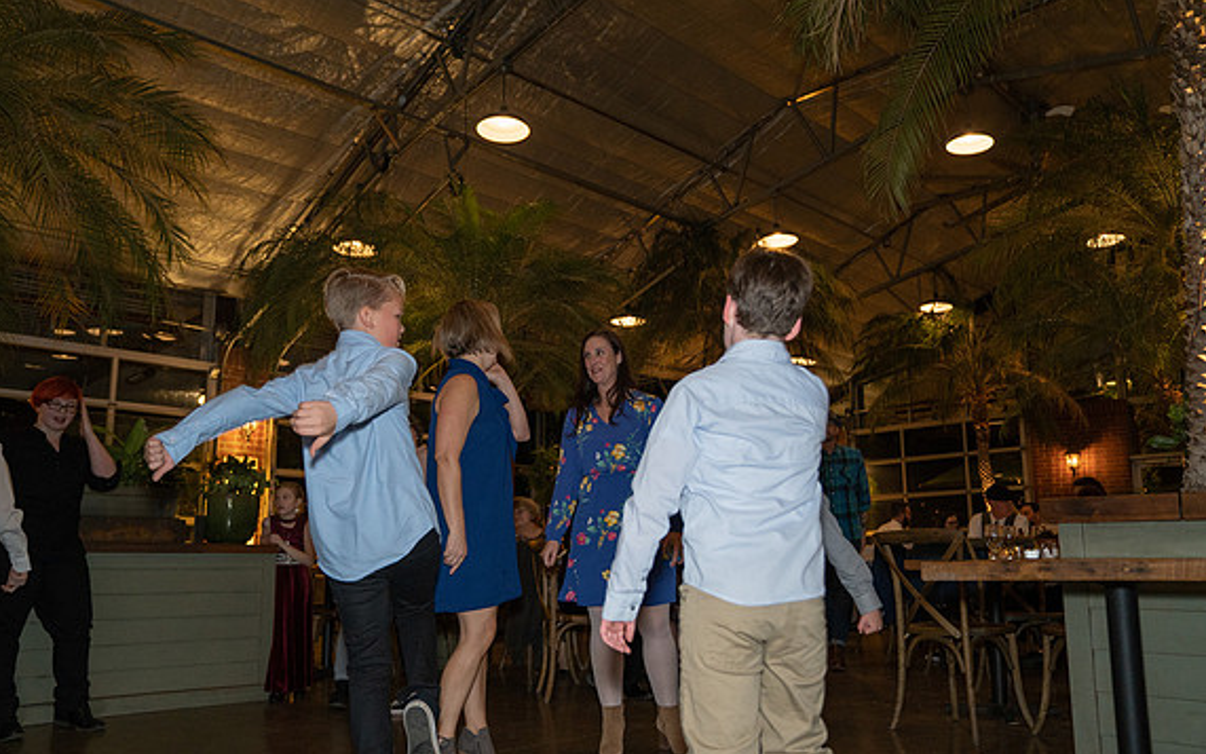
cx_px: 604
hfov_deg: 64.6
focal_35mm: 29
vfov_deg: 43.1
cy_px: 402
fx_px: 953
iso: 2000
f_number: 2.8
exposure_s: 1/125
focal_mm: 28
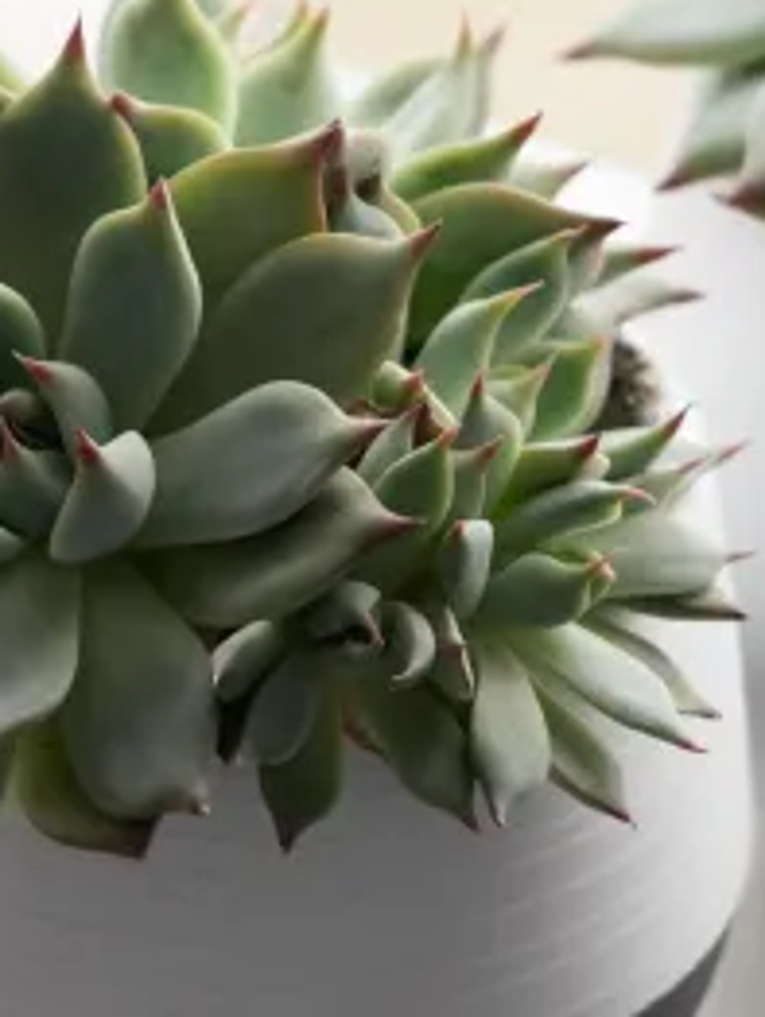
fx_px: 15533
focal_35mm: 528
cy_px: 1079
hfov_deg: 2.8
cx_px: -101
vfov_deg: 3.7
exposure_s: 1/100
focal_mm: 80
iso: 400
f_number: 5
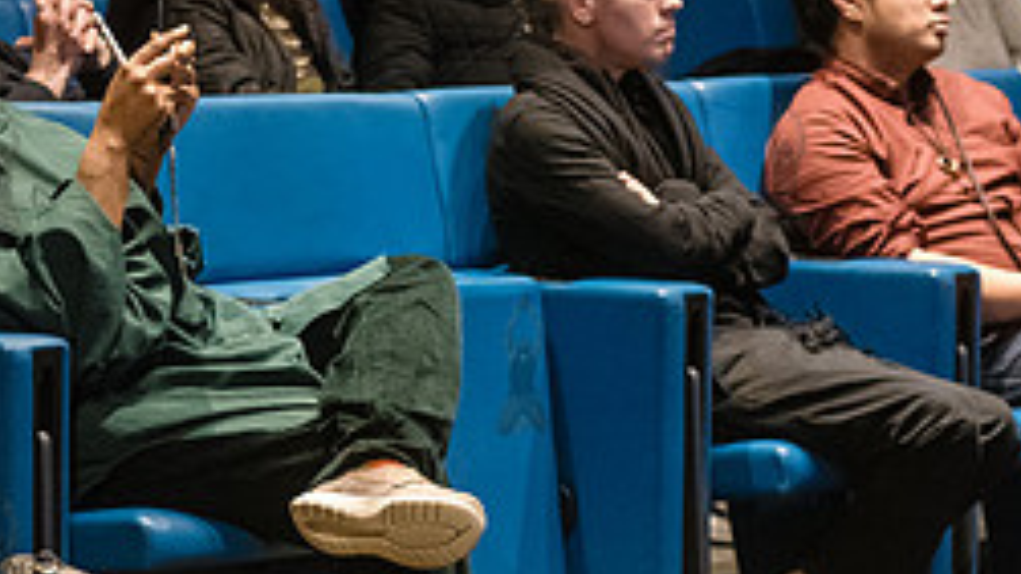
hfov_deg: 10.6
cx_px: -28
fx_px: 5440
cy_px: 165
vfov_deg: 6.0
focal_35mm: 201
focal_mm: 80
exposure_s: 1/160
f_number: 4
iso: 6400
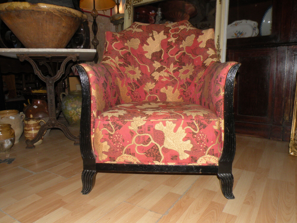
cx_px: 148
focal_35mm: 27
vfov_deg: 51.4
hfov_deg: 65.3
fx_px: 232
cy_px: 112
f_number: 8
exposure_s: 1/60
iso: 174
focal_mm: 4.7
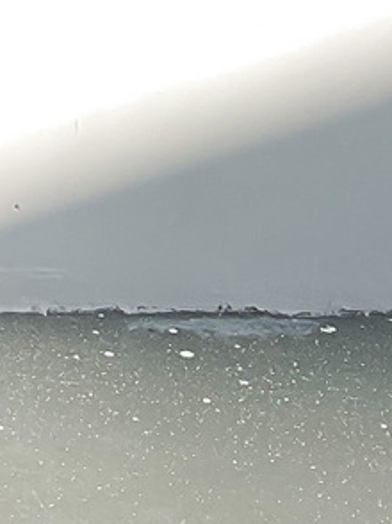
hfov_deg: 8.4
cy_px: -430
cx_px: -606
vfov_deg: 11.6
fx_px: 2389
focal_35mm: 158
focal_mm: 3
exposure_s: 1/120
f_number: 1.8
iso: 25
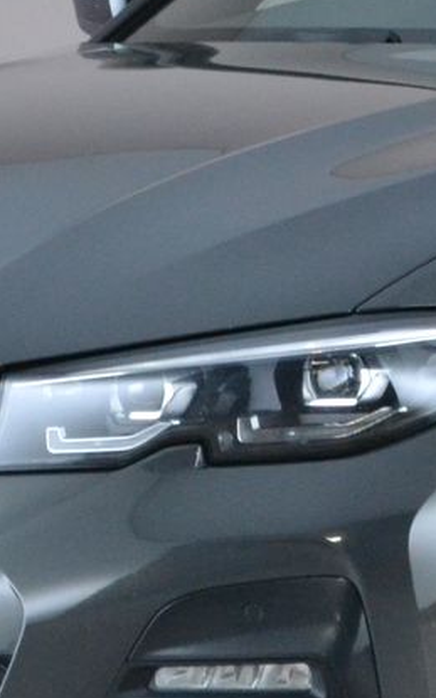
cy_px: 295
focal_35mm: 340
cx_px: 726
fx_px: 6462
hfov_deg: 3.8
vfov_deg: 6.2
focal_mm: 45
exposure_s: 1/13
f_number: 11
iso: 1250
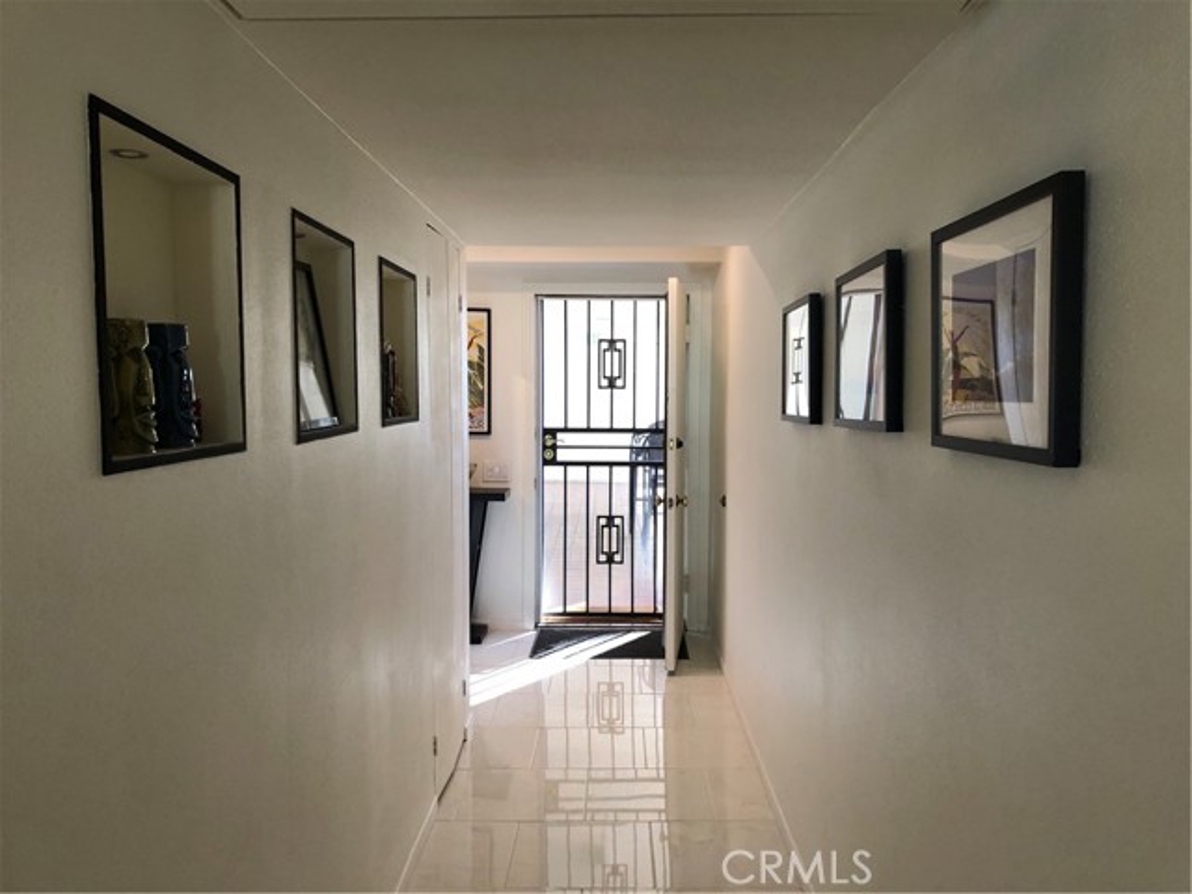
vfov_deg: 49.7
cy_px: 447
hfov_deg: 63.4
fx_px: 964
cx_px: 596
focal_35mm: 28
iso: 40
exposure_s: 1/20
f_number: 1.8
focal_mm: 3.99
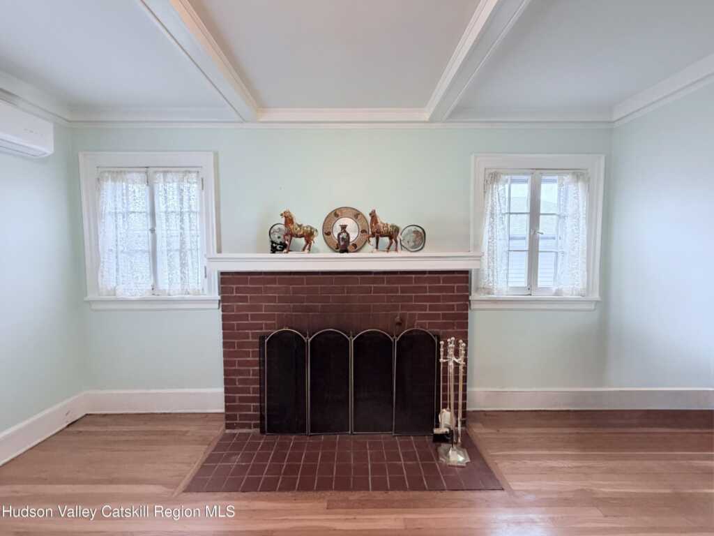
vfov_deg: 85.7
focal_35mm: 14
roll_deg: -0.2
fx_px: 289
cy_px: 268
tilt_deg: -3.0
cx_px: 357
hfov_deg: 102.1
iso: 320
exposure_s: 1/60
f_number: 2.2
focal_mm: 2.22
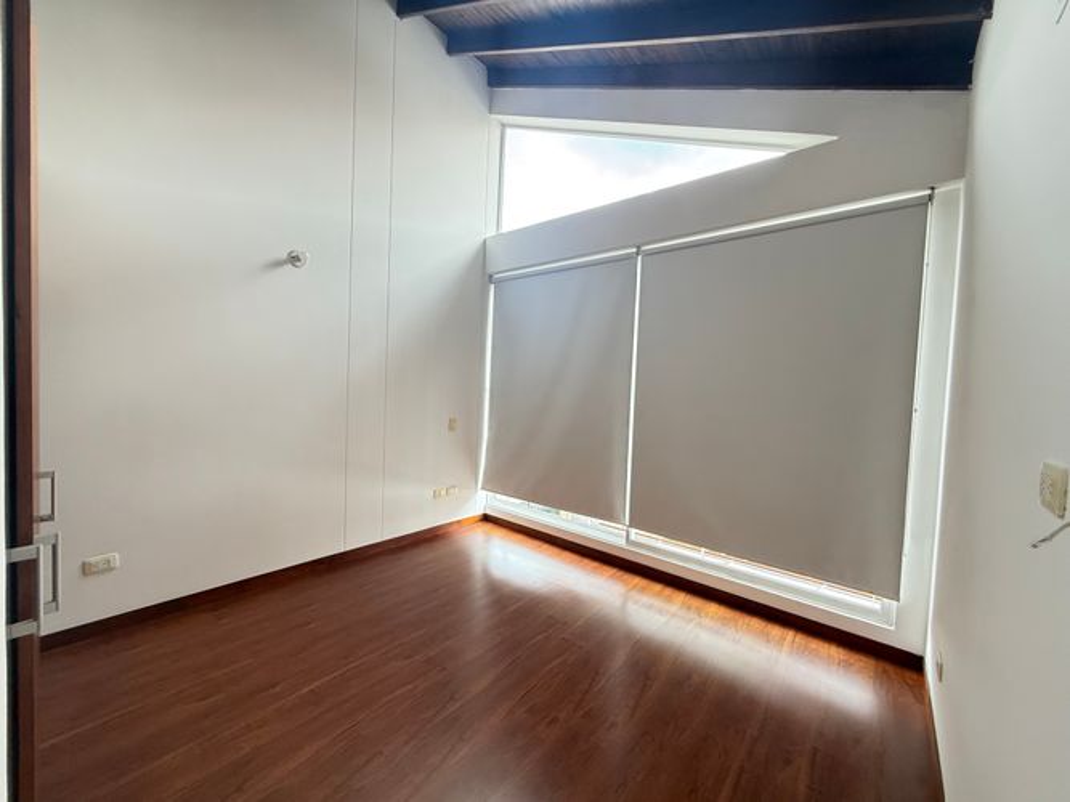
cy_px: 401
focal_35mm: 14
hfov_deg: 102.1
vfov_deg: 85.7
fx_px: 433
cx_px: 535
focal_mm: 2.22
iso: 200
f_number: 2.2
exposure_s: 1/99
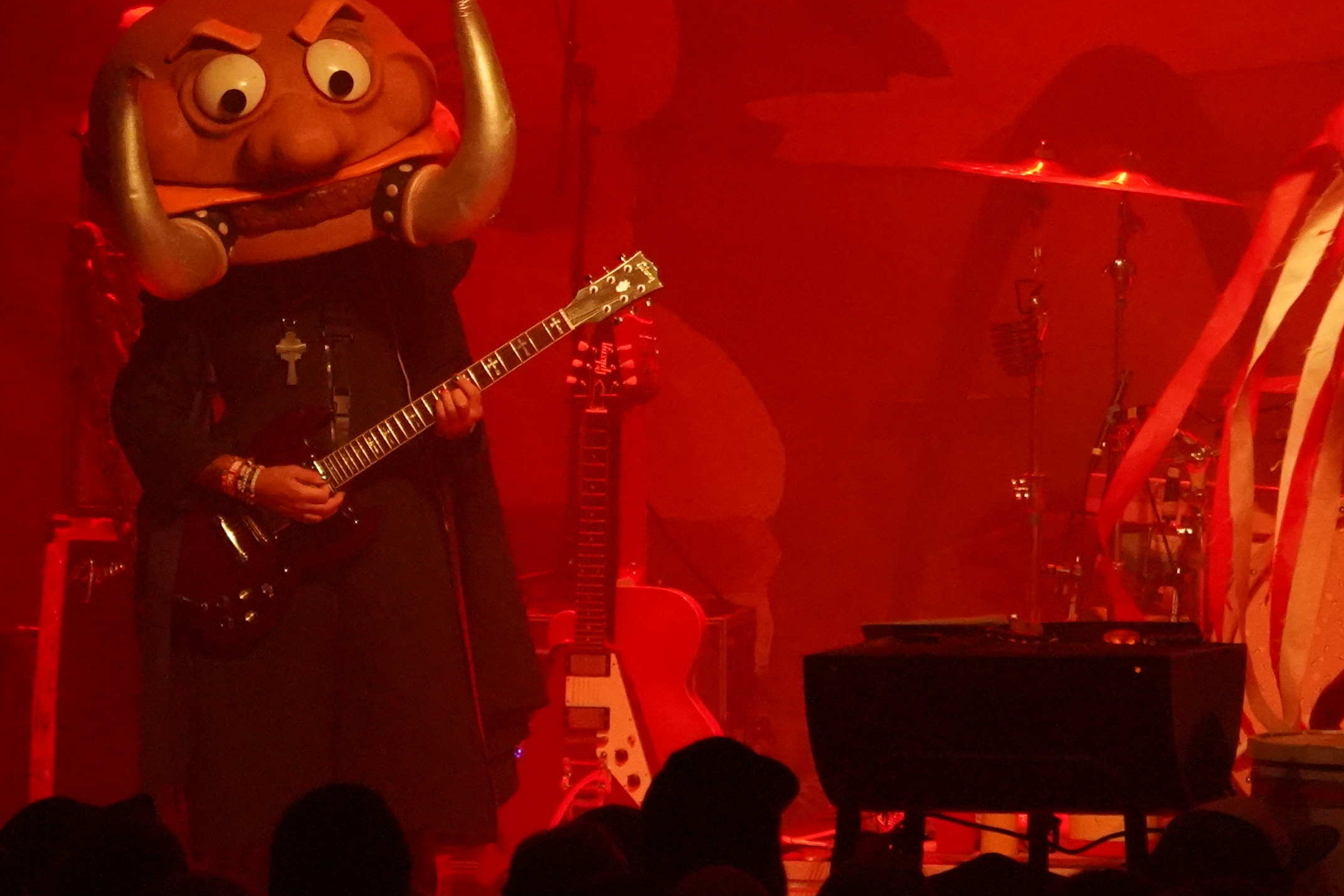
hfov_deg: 7.0
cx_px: 1435
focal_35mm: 294
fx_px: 10976
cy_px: -152
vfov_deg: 4.7
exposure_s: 1/160
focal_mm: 105
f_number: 4
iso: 10000
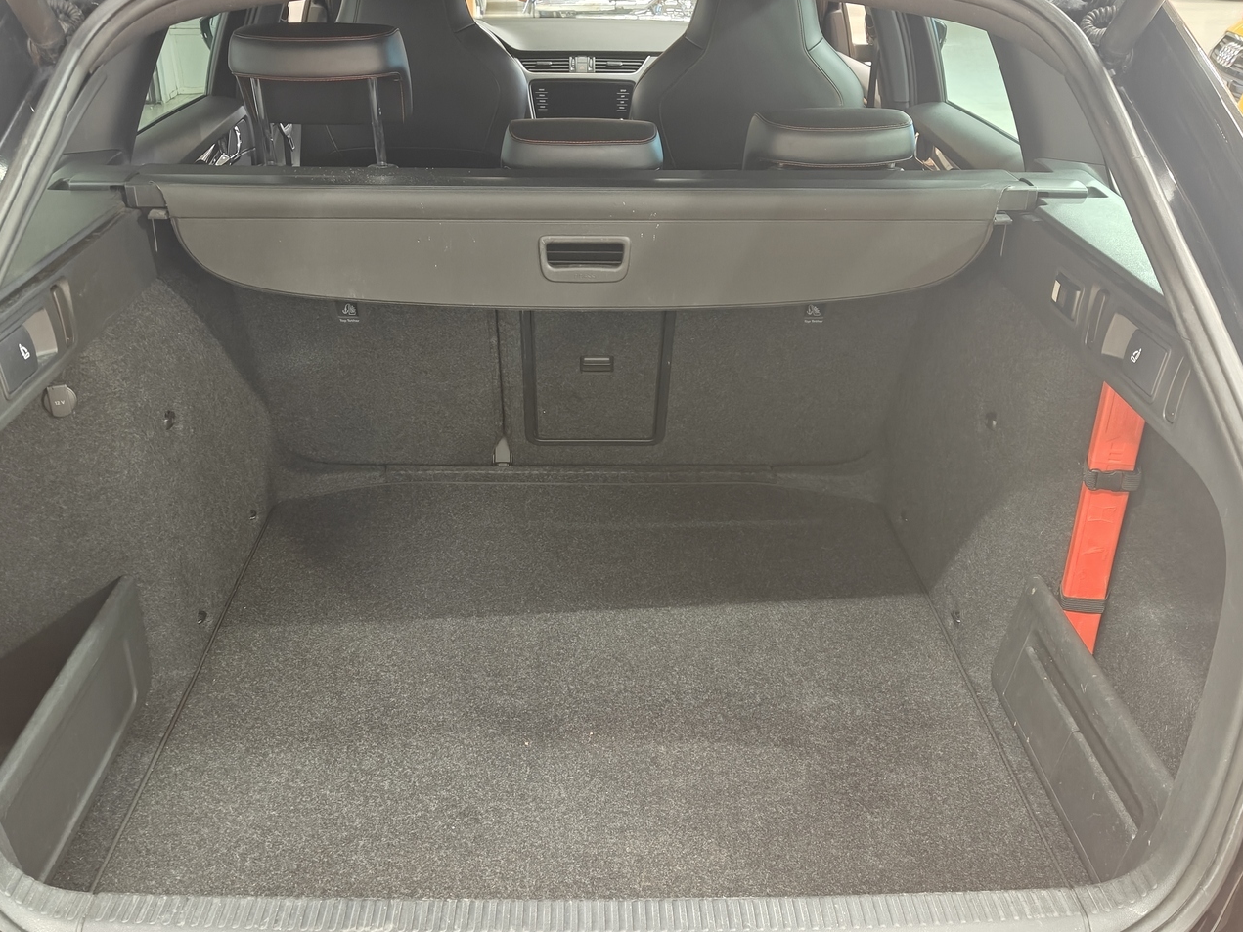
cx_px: 600
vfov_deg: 41.8
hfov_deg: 54.0
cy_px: 504
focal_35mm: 34
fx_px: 1221
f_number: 1.8
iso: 200
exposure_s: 1/28
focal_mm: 5.59
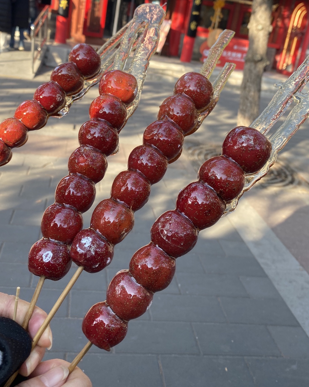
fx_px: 389
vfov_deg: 52.2
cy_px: 141
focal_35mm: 34
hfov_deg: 43.3
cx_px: 143
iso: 32
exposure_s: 1/268
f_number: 1.8
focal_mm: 4.25
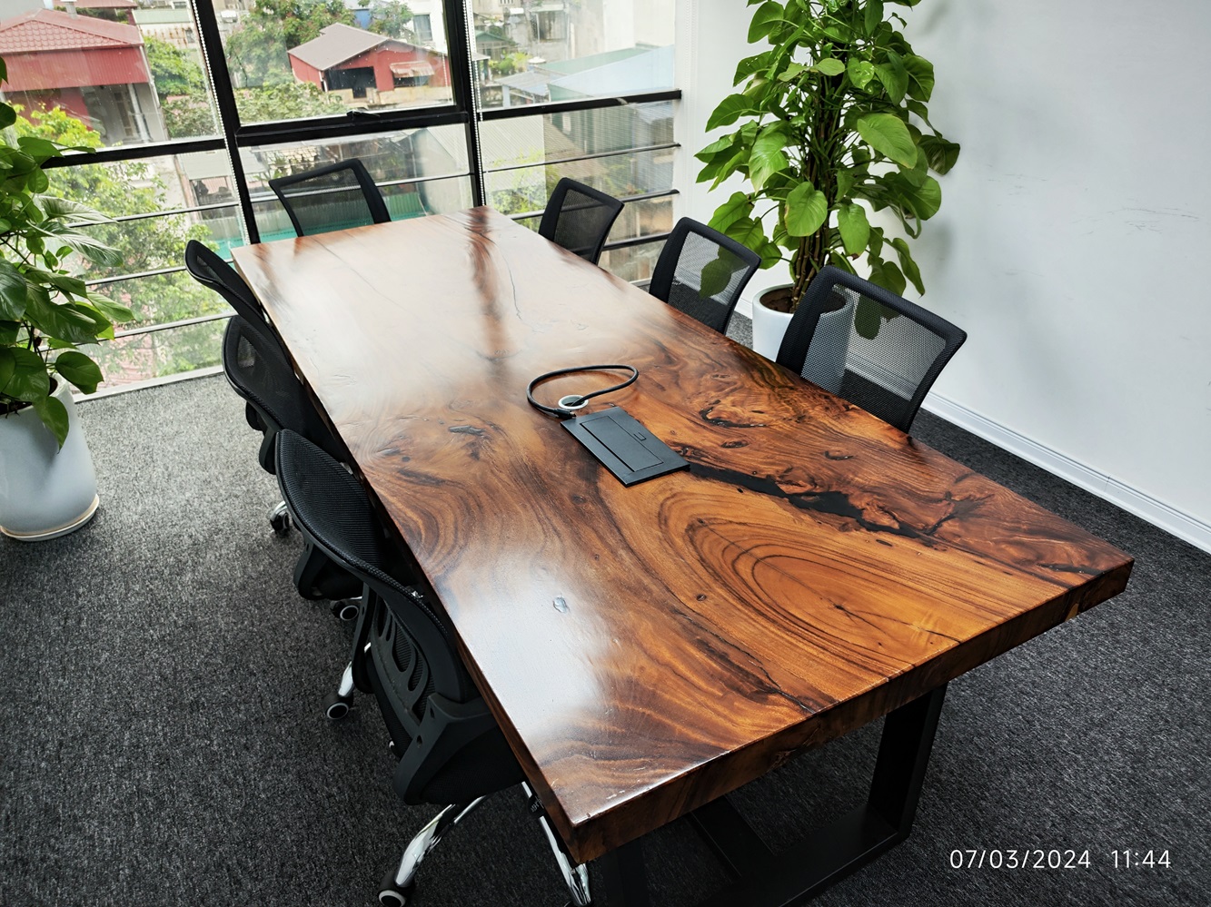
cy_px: 454
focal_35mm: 24
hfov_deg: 71.6
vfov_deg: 56.8
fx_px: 839
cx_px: 606
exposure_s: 1/100
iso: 80
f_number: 1.9
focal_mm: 6.92
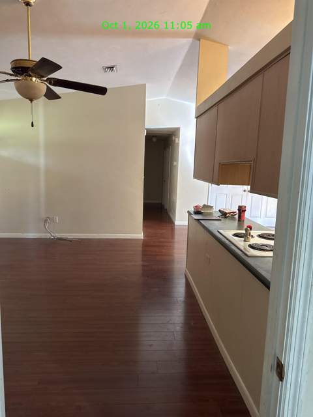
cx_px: 156
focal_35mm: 24
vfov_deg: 71.6
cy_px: 208
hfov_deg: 56.8
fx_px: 289
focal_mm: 6.76
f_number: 1.78
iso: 400
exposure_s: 1/60
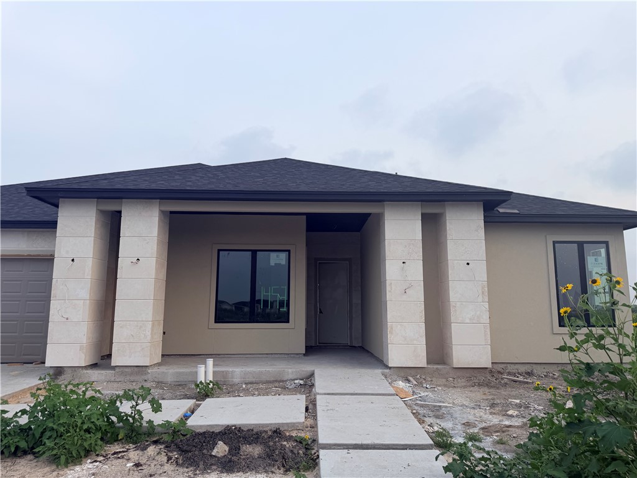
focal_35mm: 24
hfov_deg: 71.6
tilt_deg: +8.4
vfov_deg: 56.8
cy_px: 239
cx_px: 318
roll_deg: +0.1
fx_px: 442
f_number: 1.78
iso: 80
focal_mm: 6.76
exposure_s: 1/858
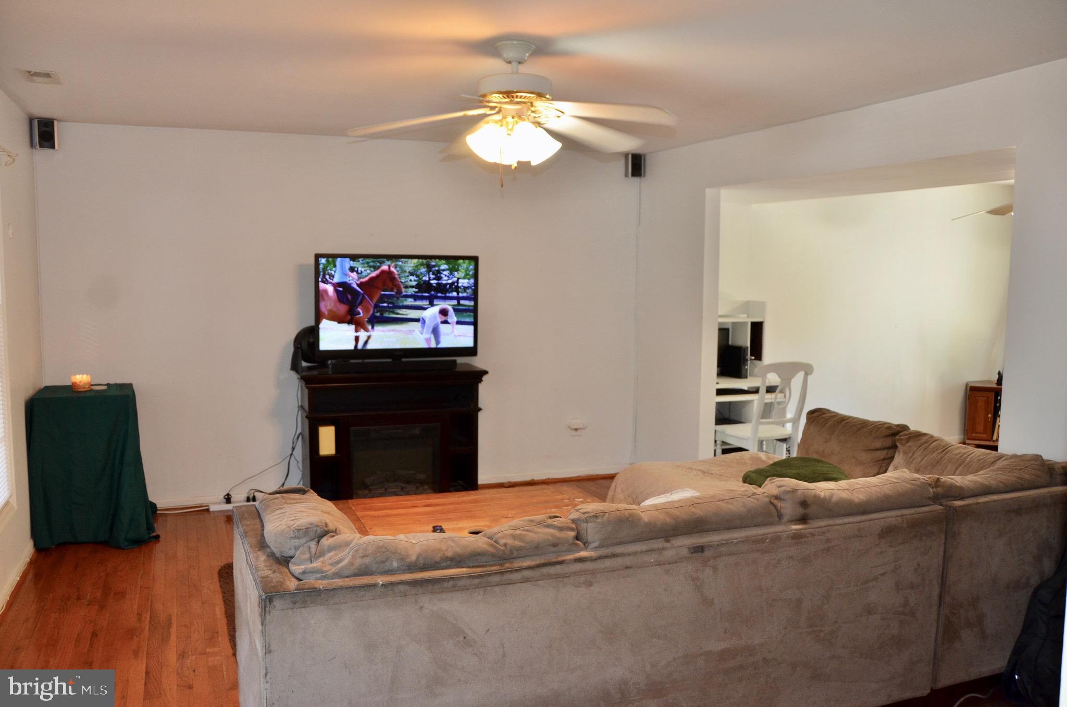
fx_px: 887
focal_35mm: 30
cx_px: 534
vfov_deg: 43.4
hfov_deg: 62.0
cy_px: 354
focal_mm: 20
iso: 640
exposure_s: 1/60
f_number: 3.5
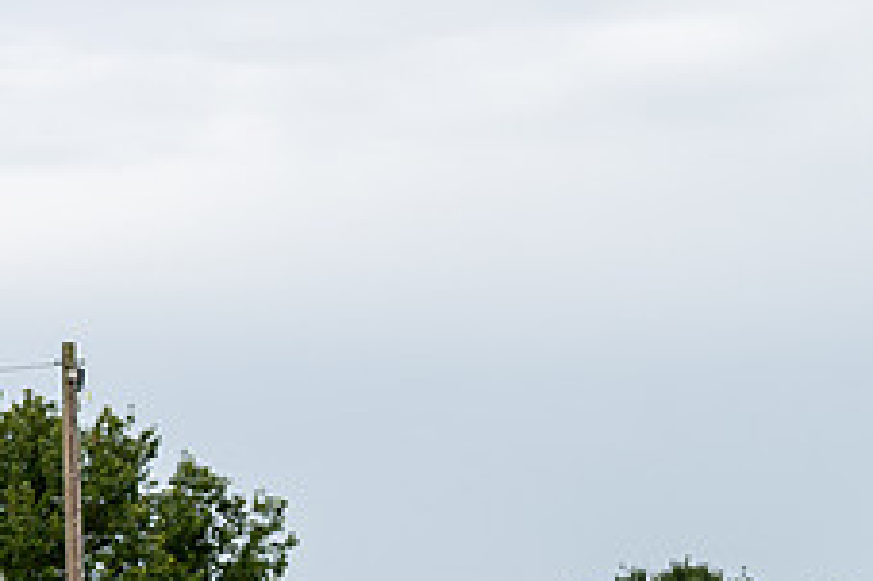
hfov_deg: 7.7
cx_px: 819
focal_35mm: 266
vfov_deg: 5.1
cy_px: 948
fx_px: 6446
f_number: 4
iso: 125
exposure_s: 1/640
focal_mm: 73
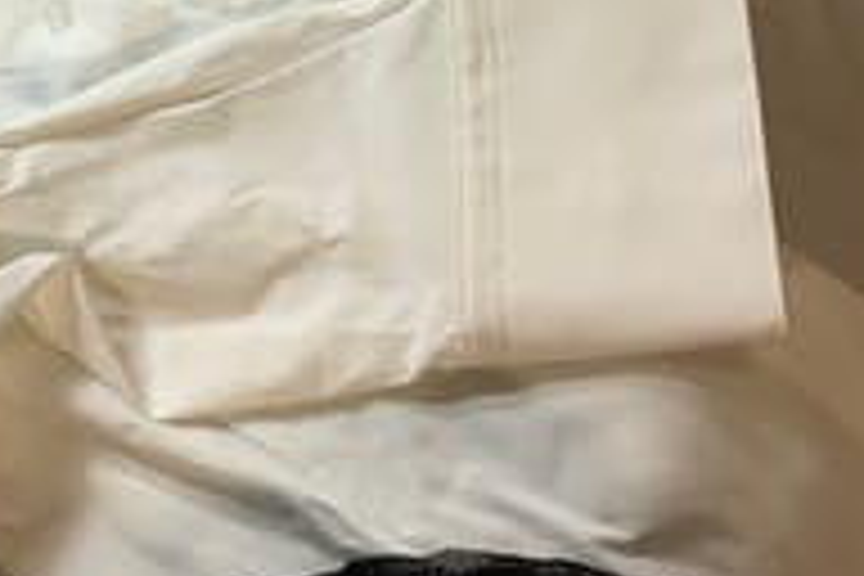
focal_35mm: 84
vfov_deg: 15.6
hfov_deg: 23.8
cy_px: -137
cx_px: 166
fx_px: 2016
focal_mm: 3.3
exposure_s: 1/50
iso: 80
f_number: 2.4
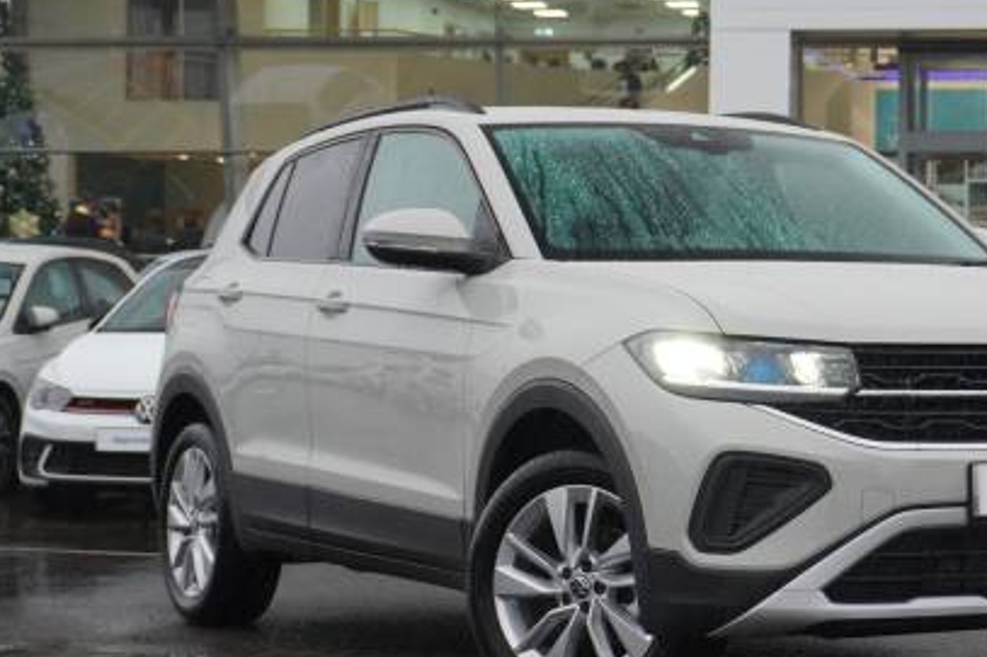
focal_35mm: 97
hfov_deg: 20.9
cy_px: 366
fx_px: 2652
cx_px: 728
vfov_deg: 14.1
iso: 2000
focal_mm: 41
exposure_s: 1/160
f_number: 5.6
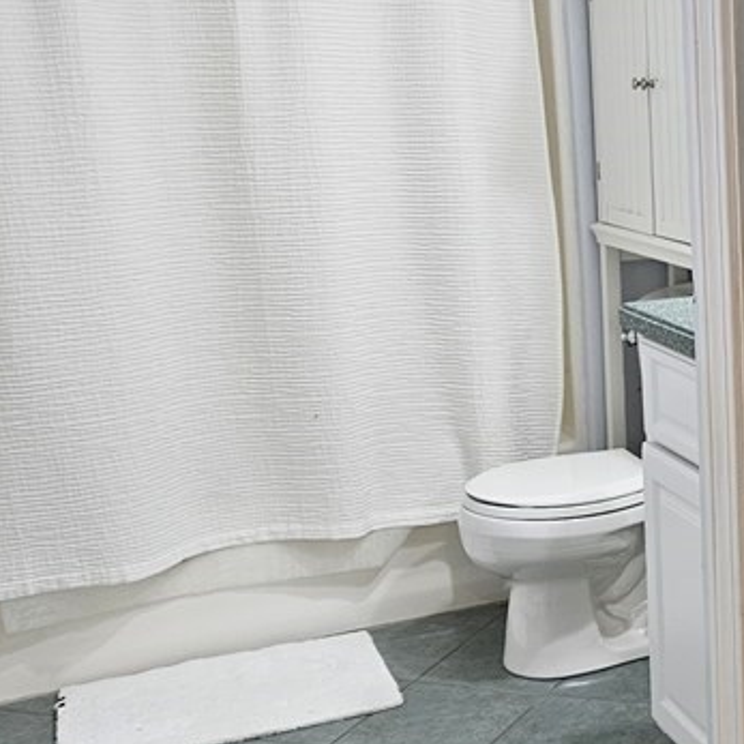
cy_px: 356
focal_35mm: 60
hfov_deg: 25.9
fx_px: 1459
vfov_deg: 28.6
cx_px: 871
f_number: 1.8
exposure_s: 1/120
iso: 640
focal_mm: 5.4
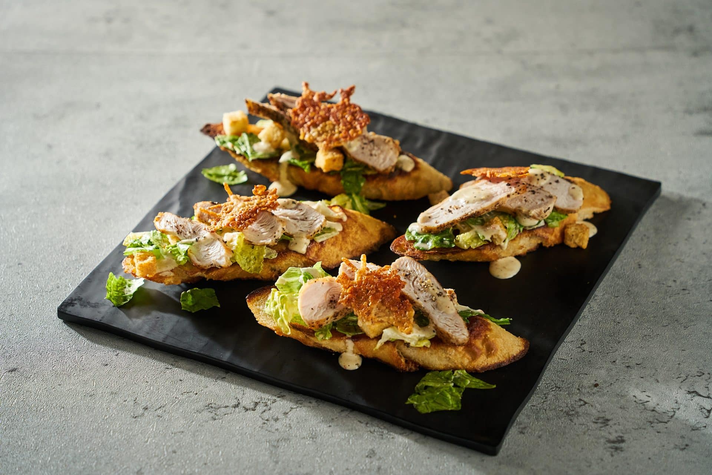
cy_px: 238
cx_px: 356
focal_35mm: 102
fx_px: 2018
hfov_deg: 20.0
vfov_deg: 13.4
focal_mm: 102
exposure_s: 1/160
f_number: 5
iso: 800
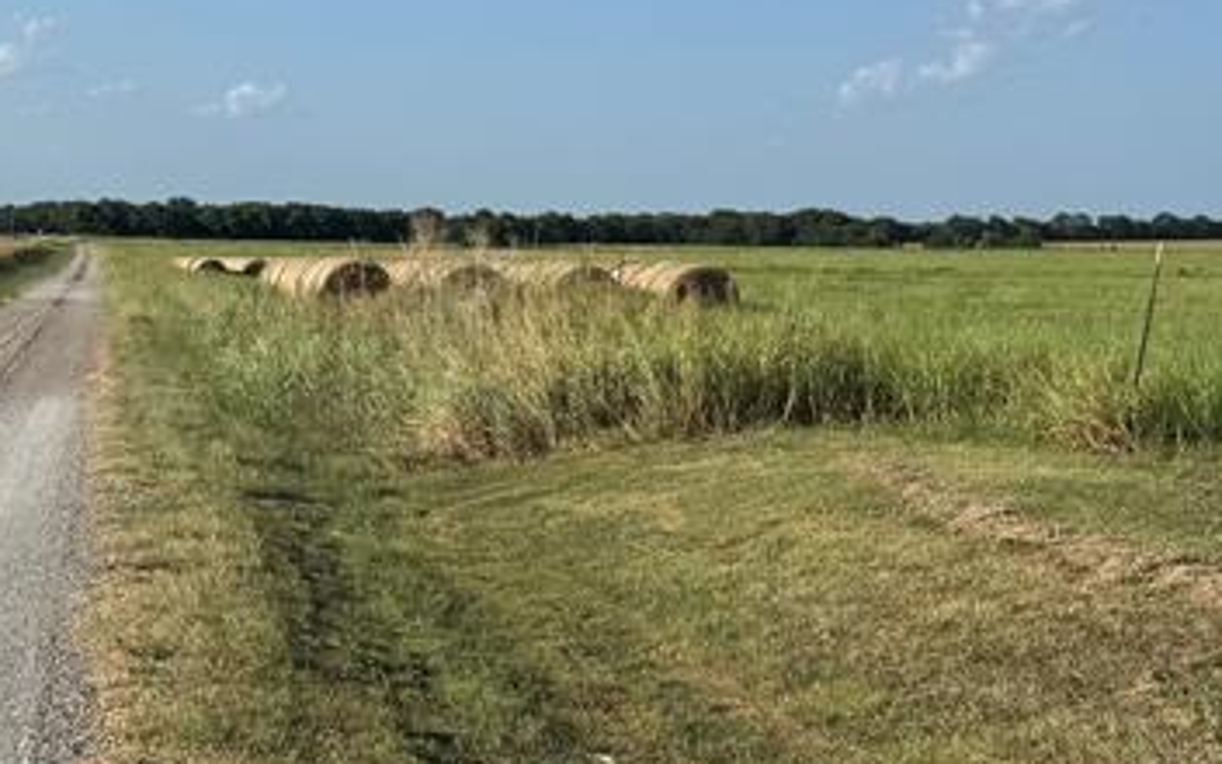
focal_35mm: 74
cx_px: 569
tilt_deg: -5.5
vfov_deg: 17.6
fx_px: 2464
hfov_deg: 27.8
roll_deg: -0.8
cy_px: 535
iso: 80
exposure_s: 1/5348
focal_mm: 6.76
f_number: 1.78
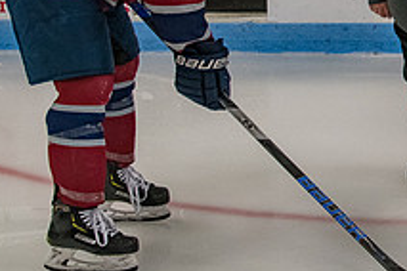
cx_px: 501
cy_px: -53
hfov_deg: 15.5
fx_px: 1436
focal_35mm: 127
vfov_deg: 10.6
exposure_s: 1/250
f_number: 4.5
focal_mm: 28
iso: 1250
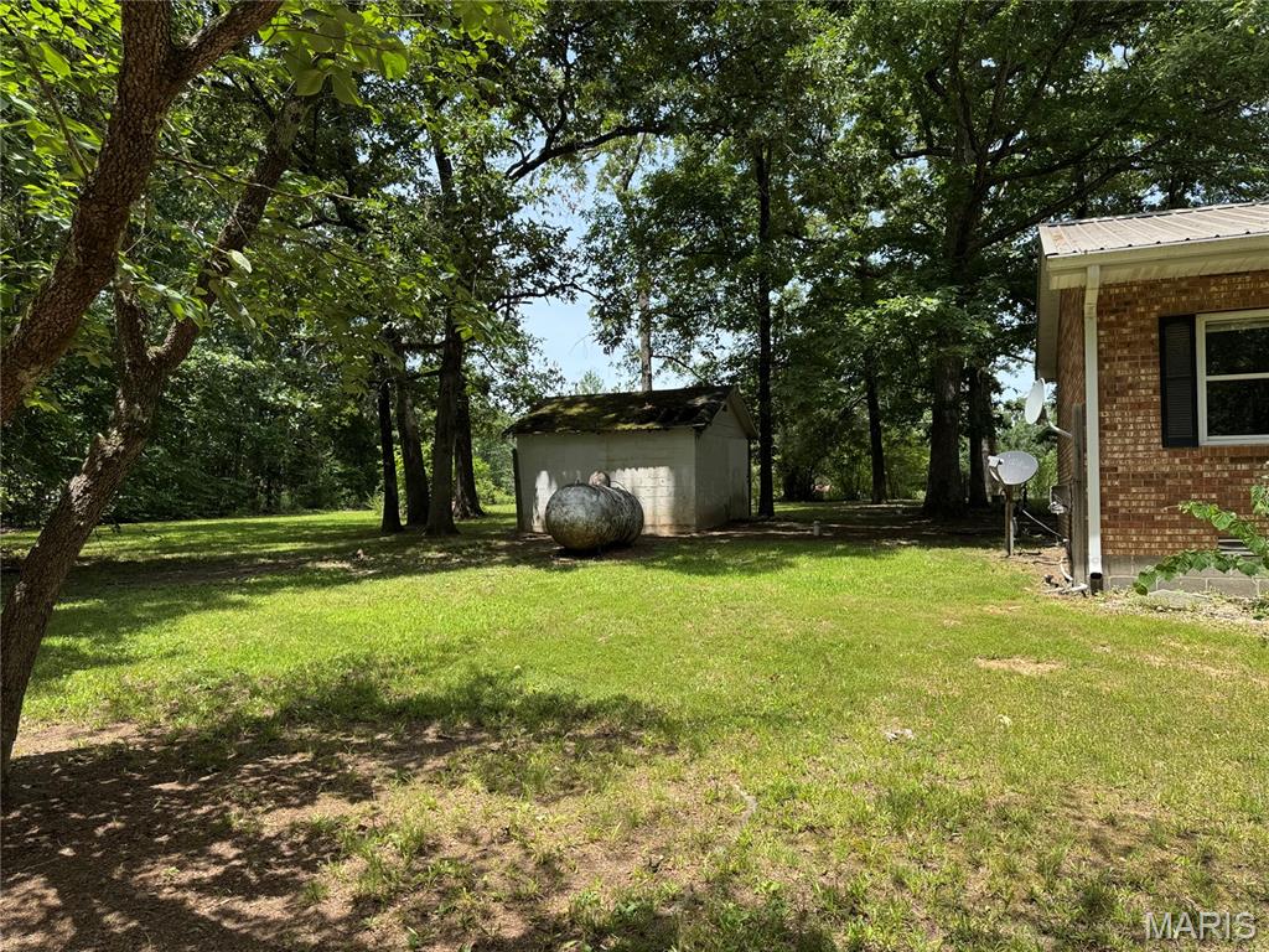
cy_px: 476
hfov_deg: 71.6
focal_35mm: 24
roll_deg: +0.0
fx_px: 880
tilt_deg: +0.4
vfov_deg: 56.8
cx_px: 634
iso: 80
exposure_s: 1/1524
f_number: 1.78
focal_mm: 6.76
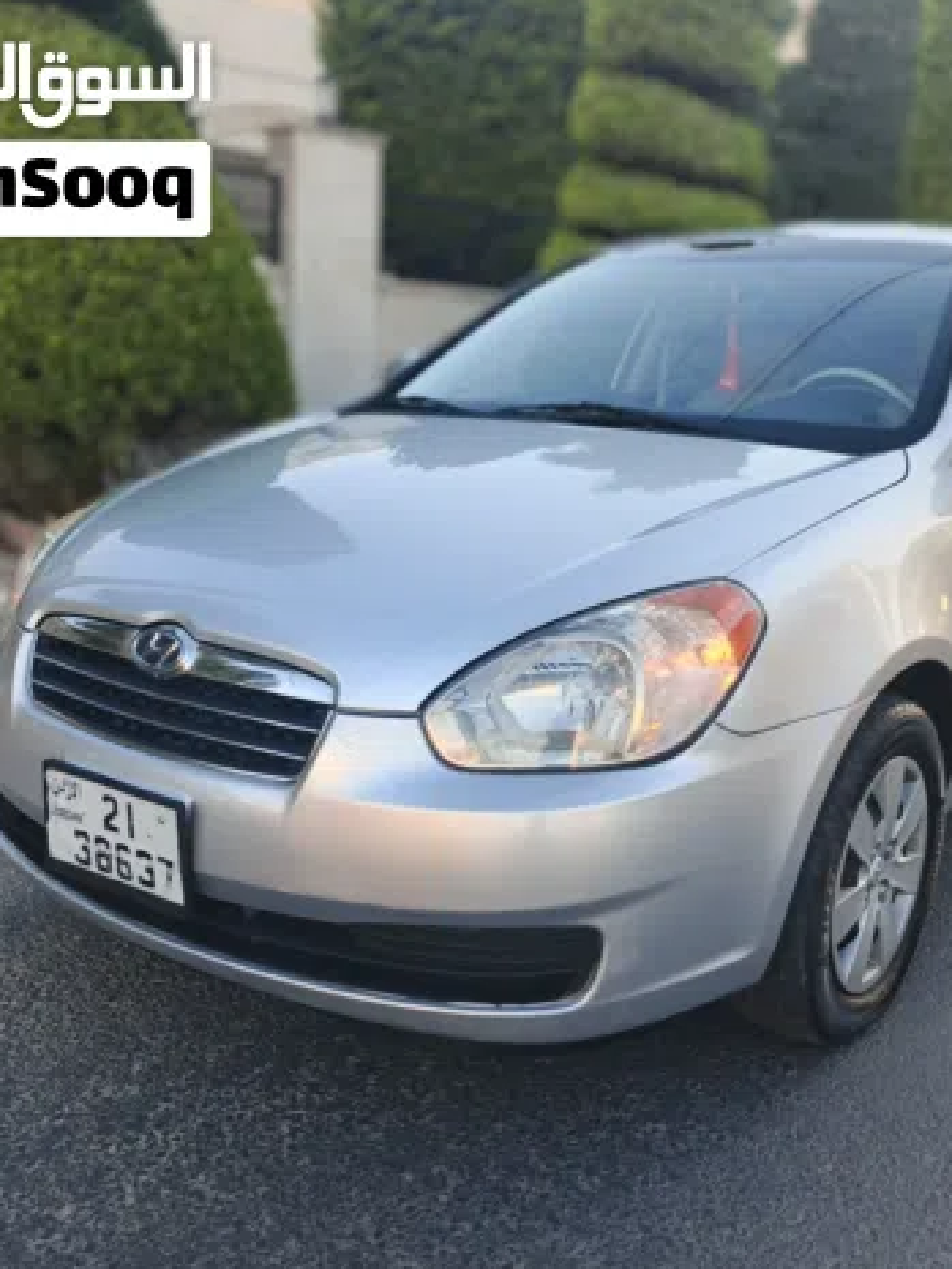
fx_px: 1210
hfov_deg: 42.5
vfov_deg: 55.3
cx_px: 622
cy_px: 630
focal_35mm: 33
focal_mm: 5.89
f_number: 1.8
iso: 326
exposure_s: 1/66.7
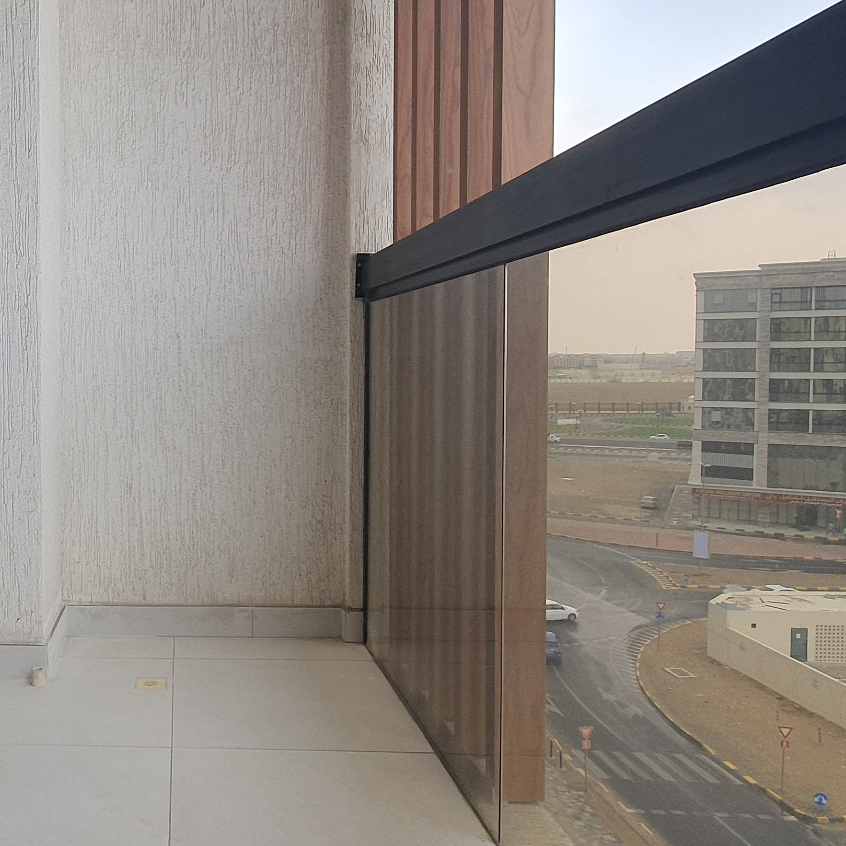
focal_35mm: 30
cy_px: 378
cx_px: 129
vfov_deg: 53.9
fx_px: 830
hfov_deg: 49.7
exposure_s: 1/100
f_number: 2.2
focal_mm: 1.8
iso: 50
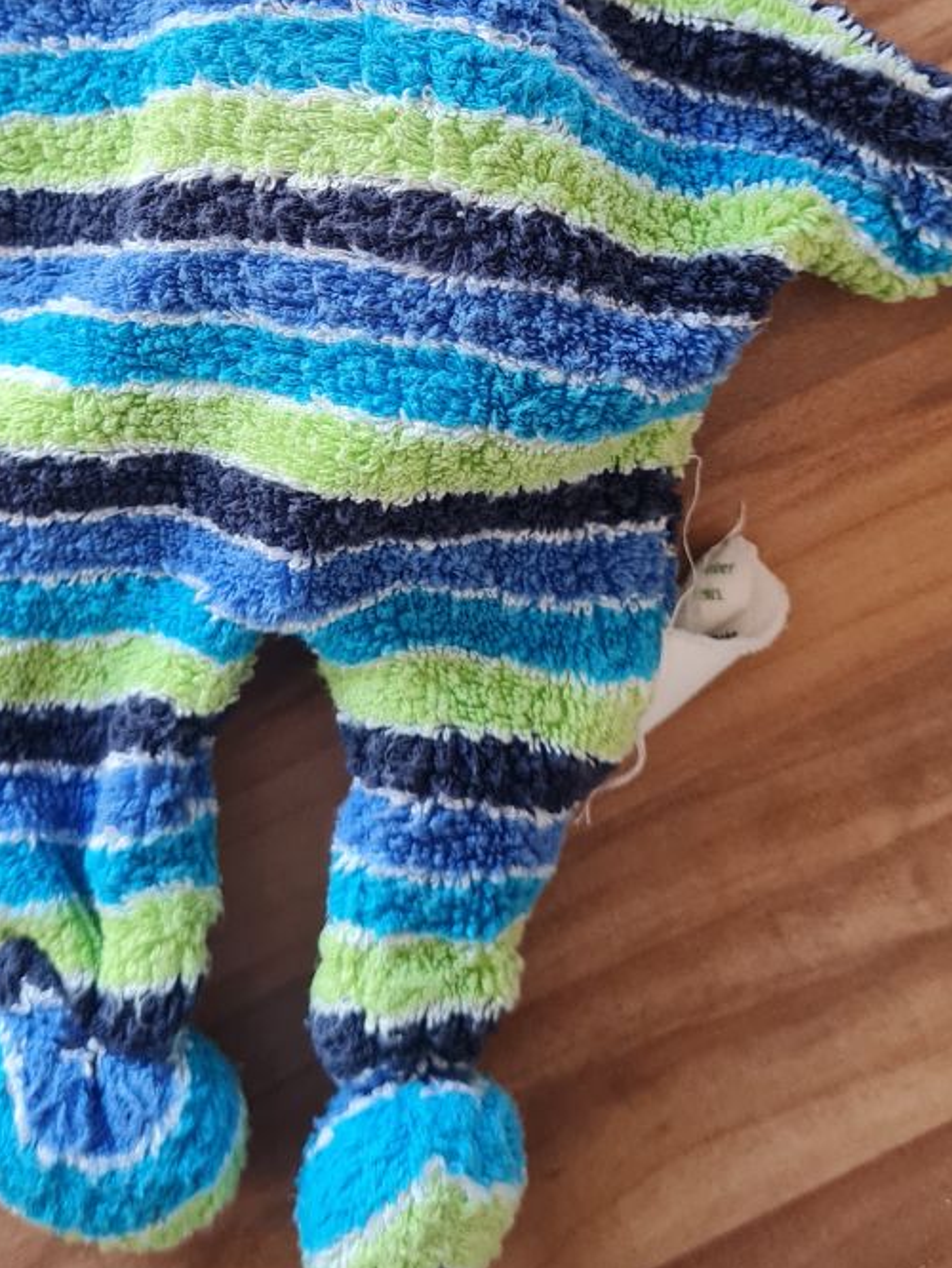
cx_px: 354
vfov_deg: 35.7
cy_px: 262
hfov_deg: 27.9
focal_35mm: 52
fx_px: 1906
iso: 400
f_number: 1.8
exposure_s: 1/50
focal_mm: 5.4
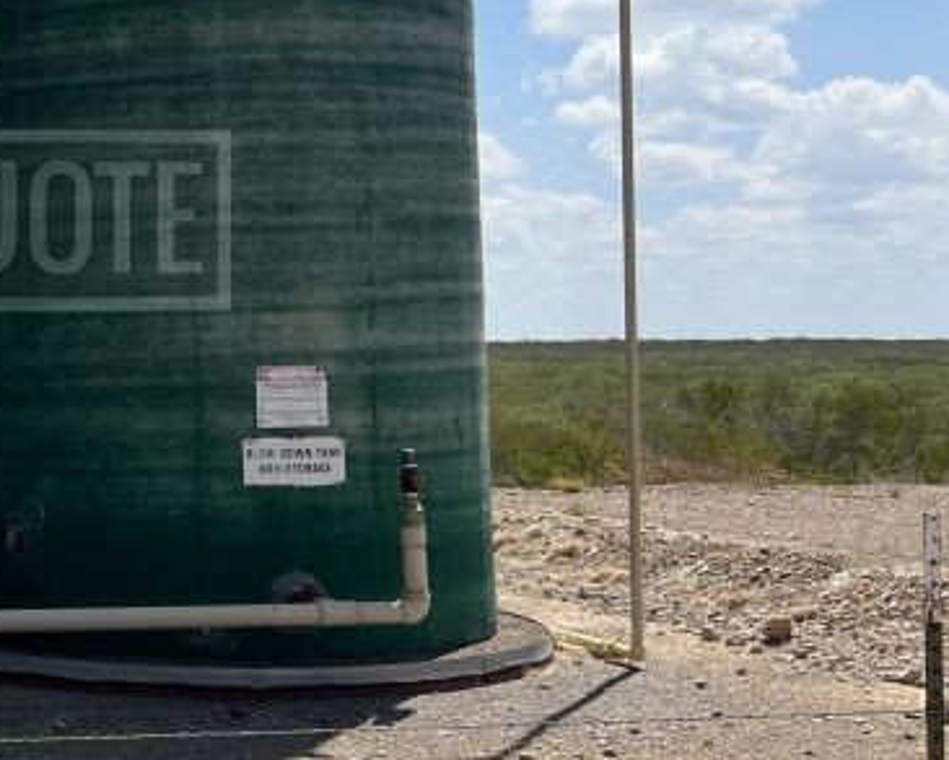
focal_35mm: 71
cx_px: -371
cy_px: 220
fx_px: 1995
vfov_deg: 21.4
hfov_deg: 23.0
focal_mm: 5.7
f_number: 1.5
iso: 50
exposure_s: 1/5587
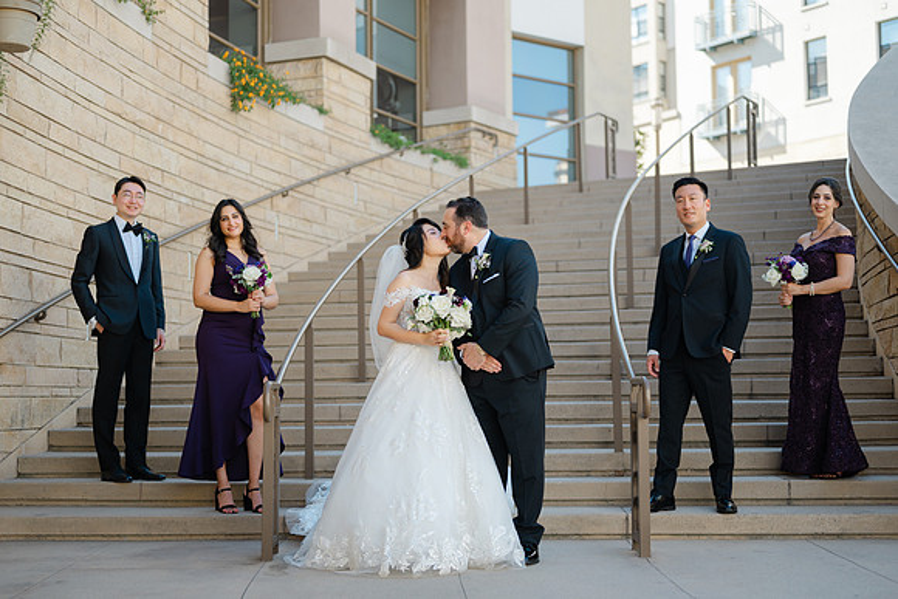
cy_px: 299
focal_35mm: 51
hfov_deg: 38.7
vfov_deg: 26.4
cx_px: 443
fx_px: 1279
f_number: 2
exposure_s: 1/640
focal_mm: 50
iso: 64
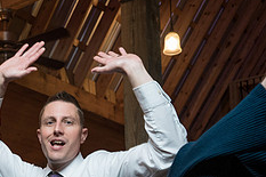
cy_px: 236
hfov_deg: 26.7
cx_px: 6
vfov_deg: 17.6
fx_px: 532
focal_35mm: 72
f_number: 4
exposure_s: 1/100
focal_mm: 25
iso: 2000
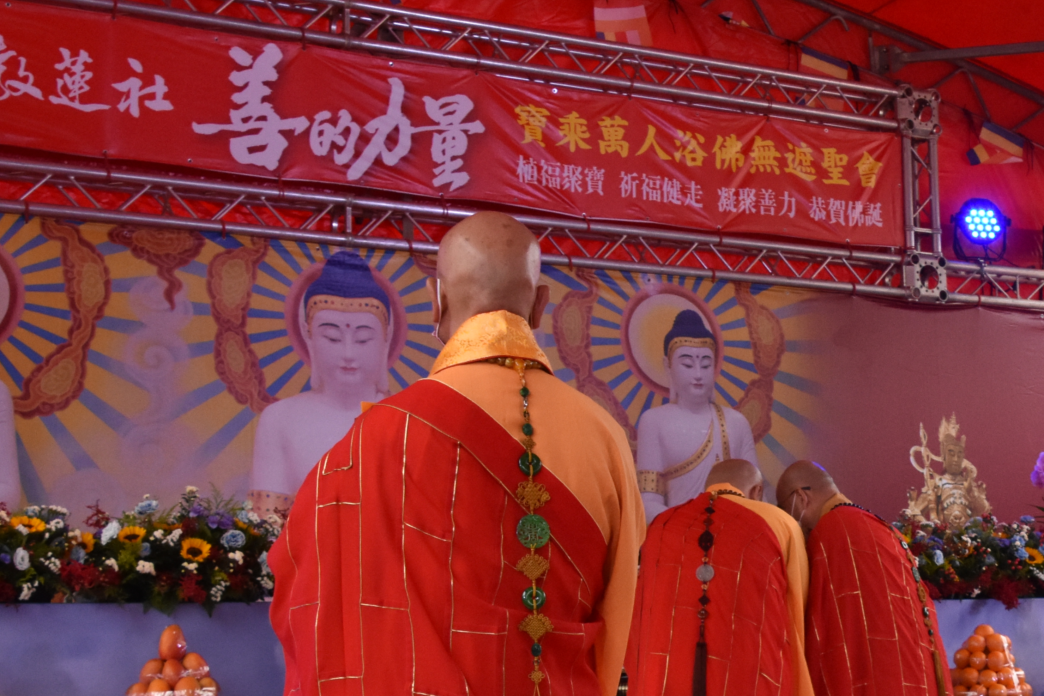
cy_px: 439
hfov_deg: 27.1
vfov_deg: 18.6
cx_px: 855
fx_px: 2117
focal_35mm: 73
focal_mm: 24
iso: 1600
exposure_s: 1/320
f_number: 9
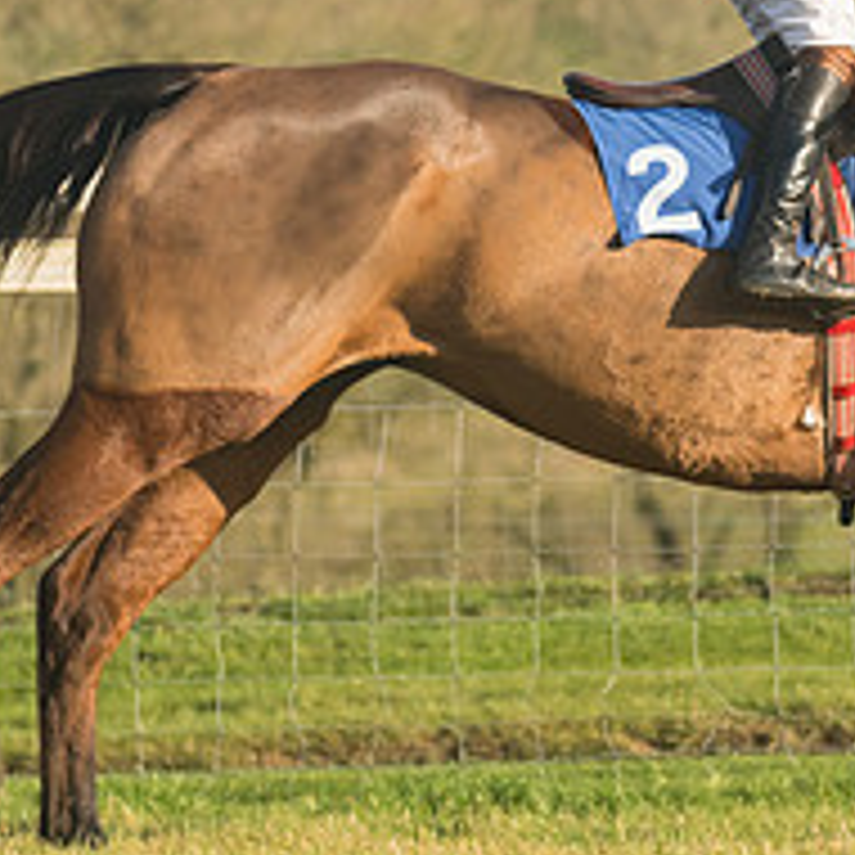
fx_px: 16795
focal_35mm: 601
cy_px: 189
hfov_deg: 2.9
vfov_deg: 2.9
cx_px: 886
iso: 400
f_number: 5
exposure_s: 1/4000
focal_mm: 155
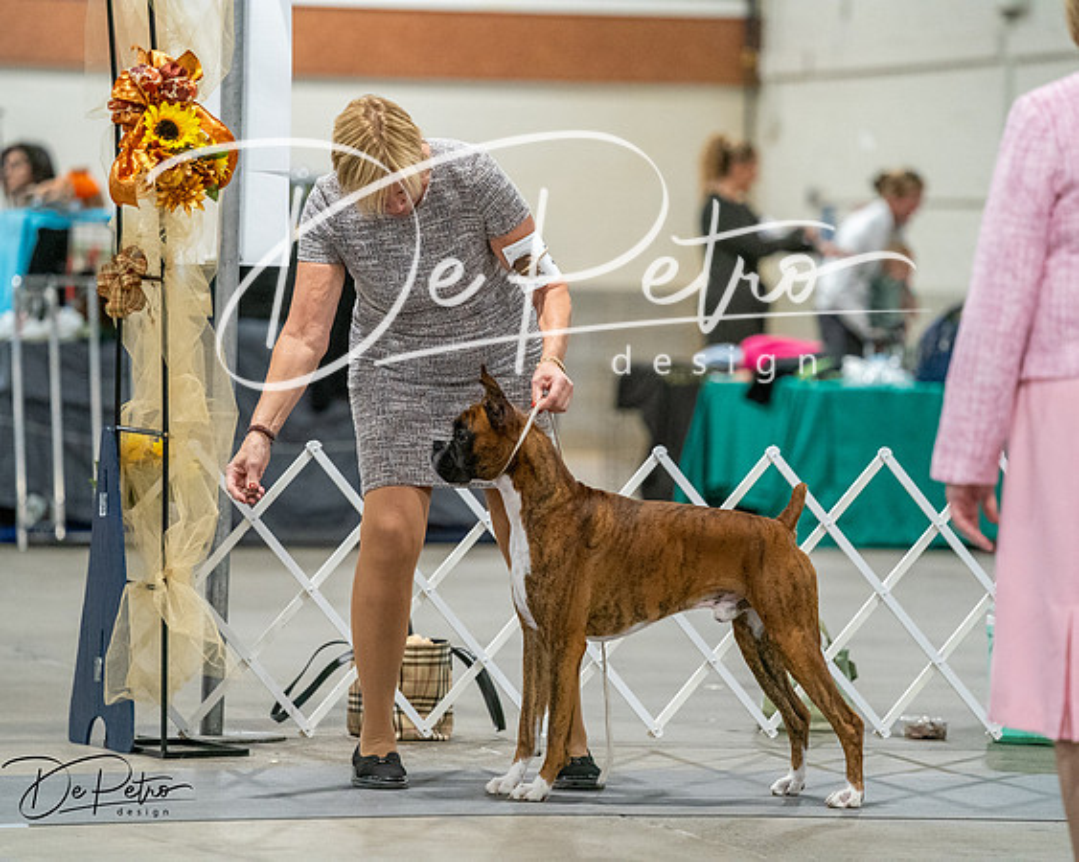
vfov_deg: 6.9
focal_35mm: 225
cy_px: 431
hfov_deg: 8.6
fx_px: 7190
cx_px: 540
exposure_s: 1/250
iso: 6400
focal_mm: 200
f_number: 3.5
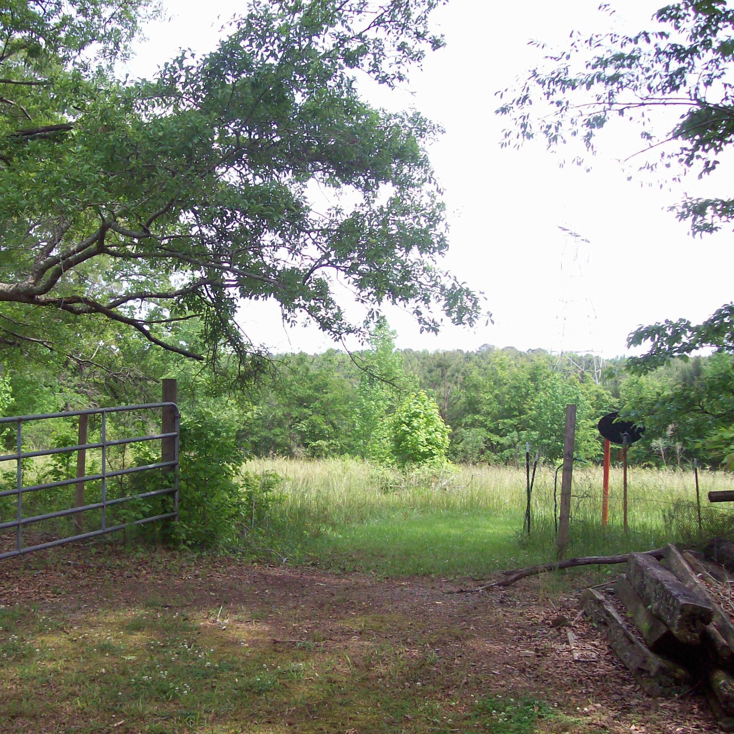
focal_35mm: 43
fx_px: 1032
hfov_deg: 38.9
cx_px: 265
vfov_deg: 39.2
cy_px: 367
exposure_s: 1/467
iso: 80
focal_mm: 6
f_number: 2.7
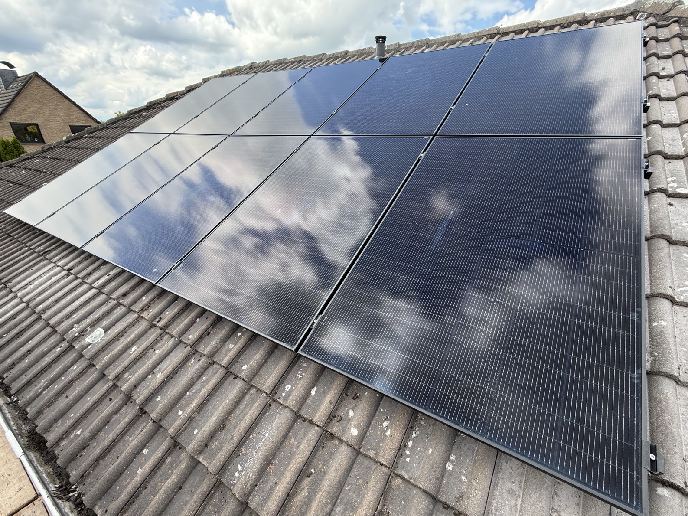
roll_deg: -0.5
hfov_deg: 98.1
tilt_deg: -22.5
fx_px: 298
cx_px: 359
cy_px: 267
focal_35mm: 15
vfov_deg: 81.7
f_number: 2.2
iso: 50
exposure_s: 1/355
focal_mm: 2.22
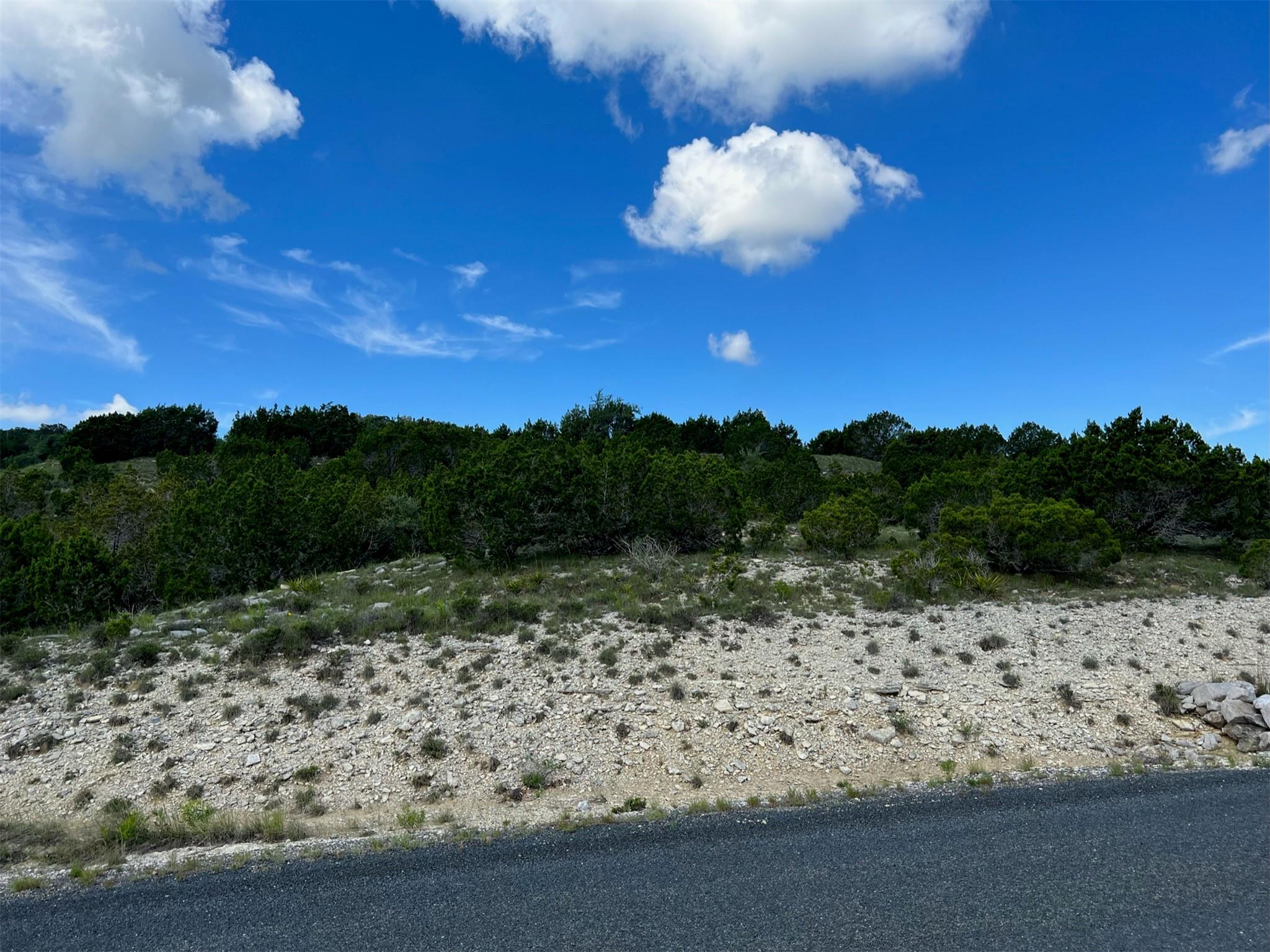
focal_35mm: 26
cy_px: 476
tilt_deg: +7.8
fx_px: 954
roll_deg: +2.3
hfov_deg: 67.3
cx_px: 635
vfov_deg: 53.0
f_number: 1.5
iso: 50
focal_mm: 5.7
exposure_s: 1/3356
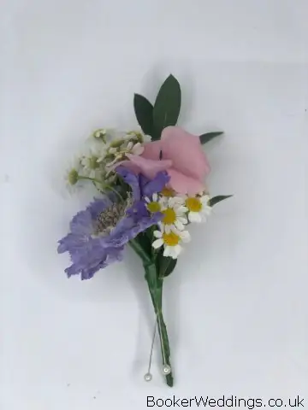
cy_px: 205
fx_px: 617
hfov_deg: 28.0
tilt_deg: -76.3
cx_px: 154
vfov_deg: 36.8
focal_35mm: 52
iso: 16
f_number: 2.4
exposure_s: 1/158
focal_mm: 6
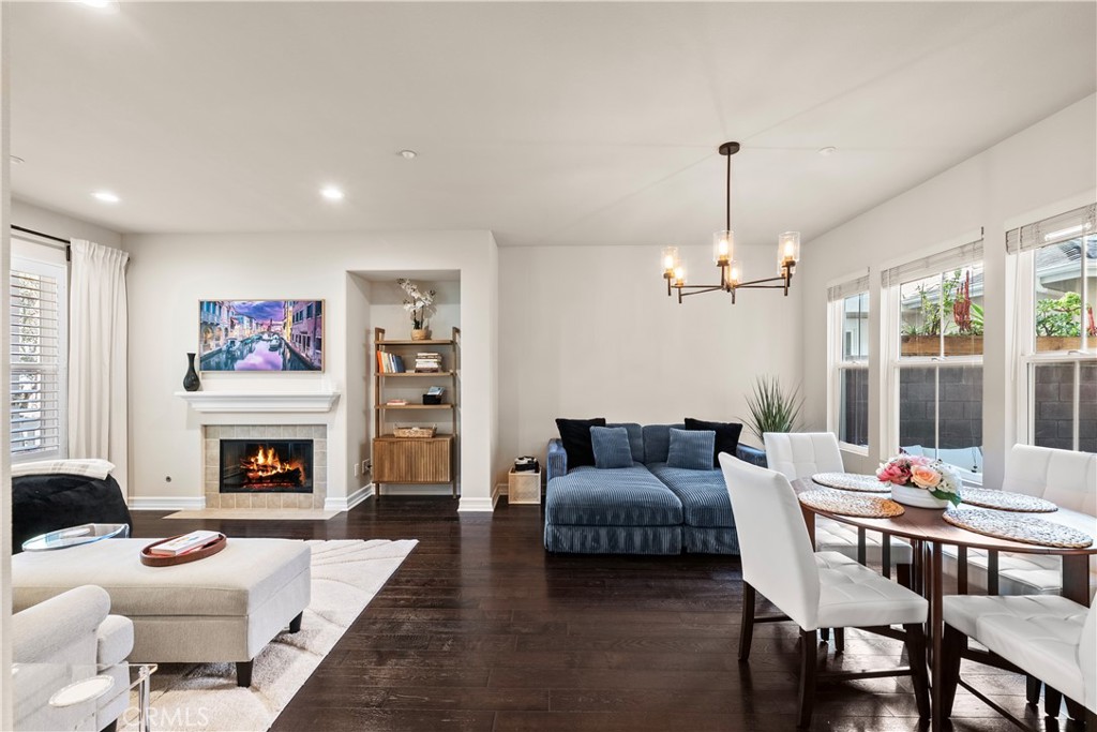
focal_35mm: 14
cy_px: 366
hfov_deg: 104.2
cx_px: 548
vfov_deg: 81.2
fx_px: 427
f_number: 8
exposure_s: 1/3
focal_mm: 14
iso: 320
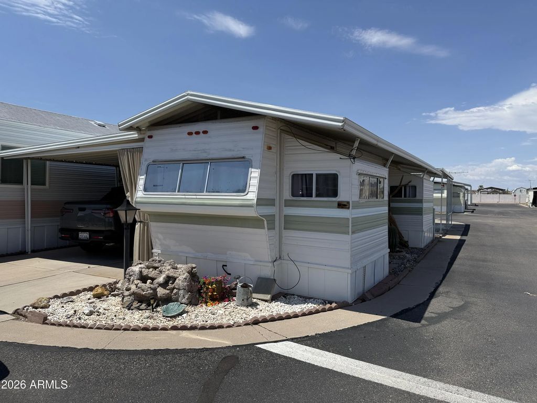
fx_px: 372
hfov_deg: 71.6
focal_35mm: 24
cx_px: 268
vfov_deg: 56.8
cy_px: 202
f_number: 1.78
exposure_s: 1/6711
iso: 80
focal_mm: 6.76
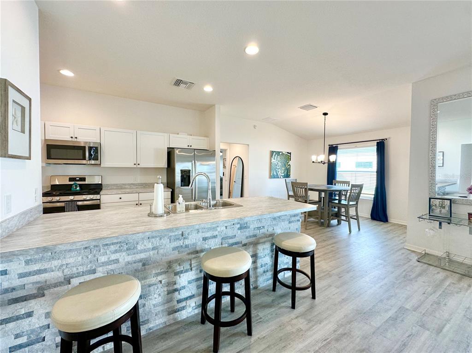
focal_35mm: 14
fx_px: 191
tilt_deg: -1.5
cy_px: 176
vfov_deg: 85.6
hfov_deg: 102.1
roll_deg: -0.6
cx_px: 236
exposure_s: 1/120
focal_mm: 2.22
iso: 125
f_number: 2.2
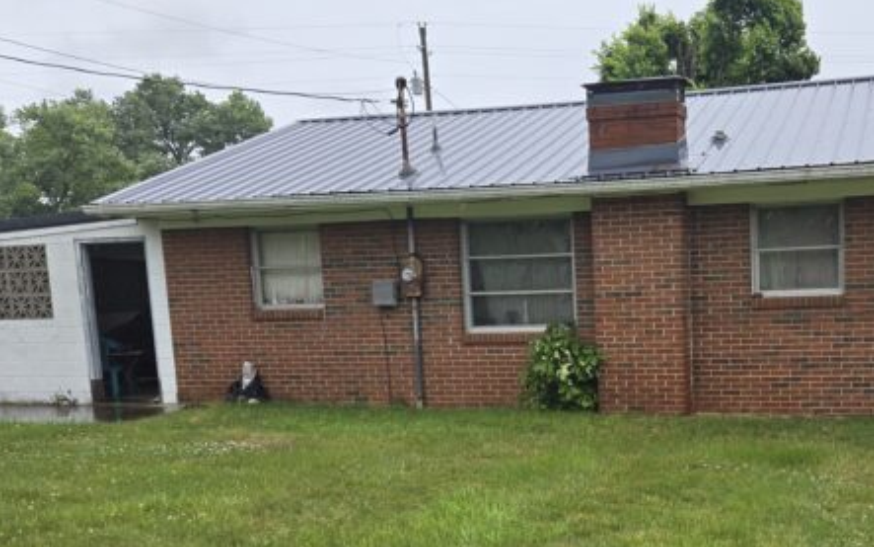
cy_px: 417
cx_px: 643
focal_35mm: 44
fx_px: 1048
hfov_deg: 44.0
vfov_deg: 28.7
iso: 25
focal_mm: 5.4
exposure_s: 1/446
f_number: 1.8
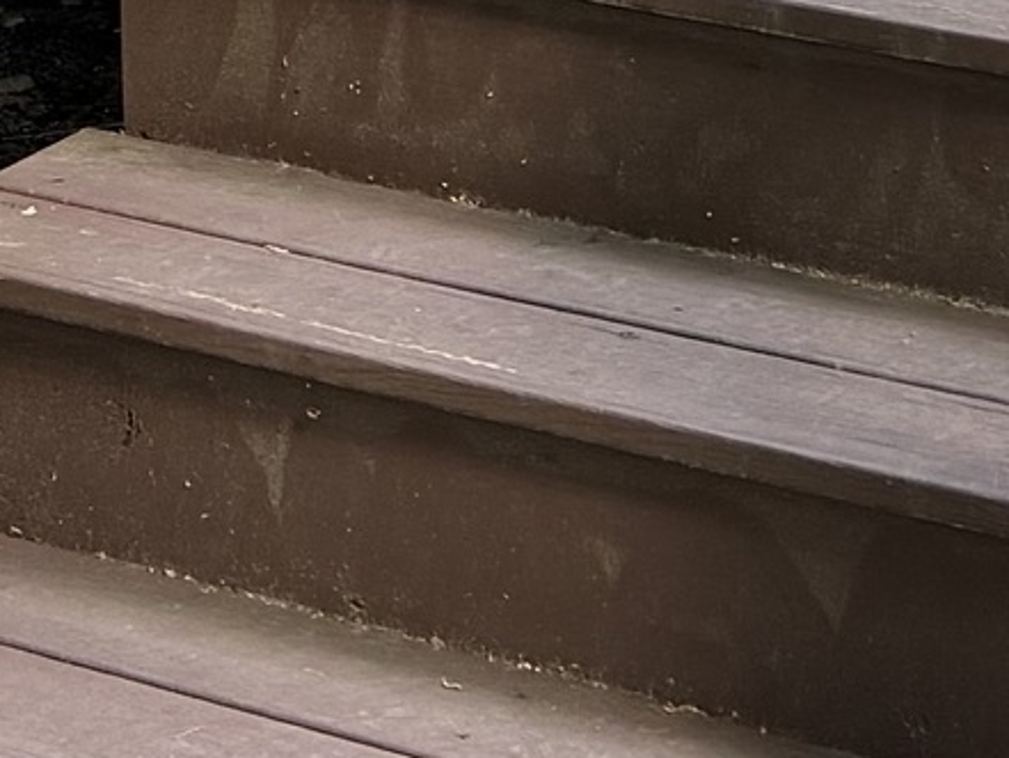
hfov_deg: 11.8
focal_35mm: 167
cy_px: -868
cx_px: 112
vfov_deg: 8.4
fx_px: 4869
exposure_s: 1/121
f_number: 1.78
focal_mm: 6.76
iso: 200
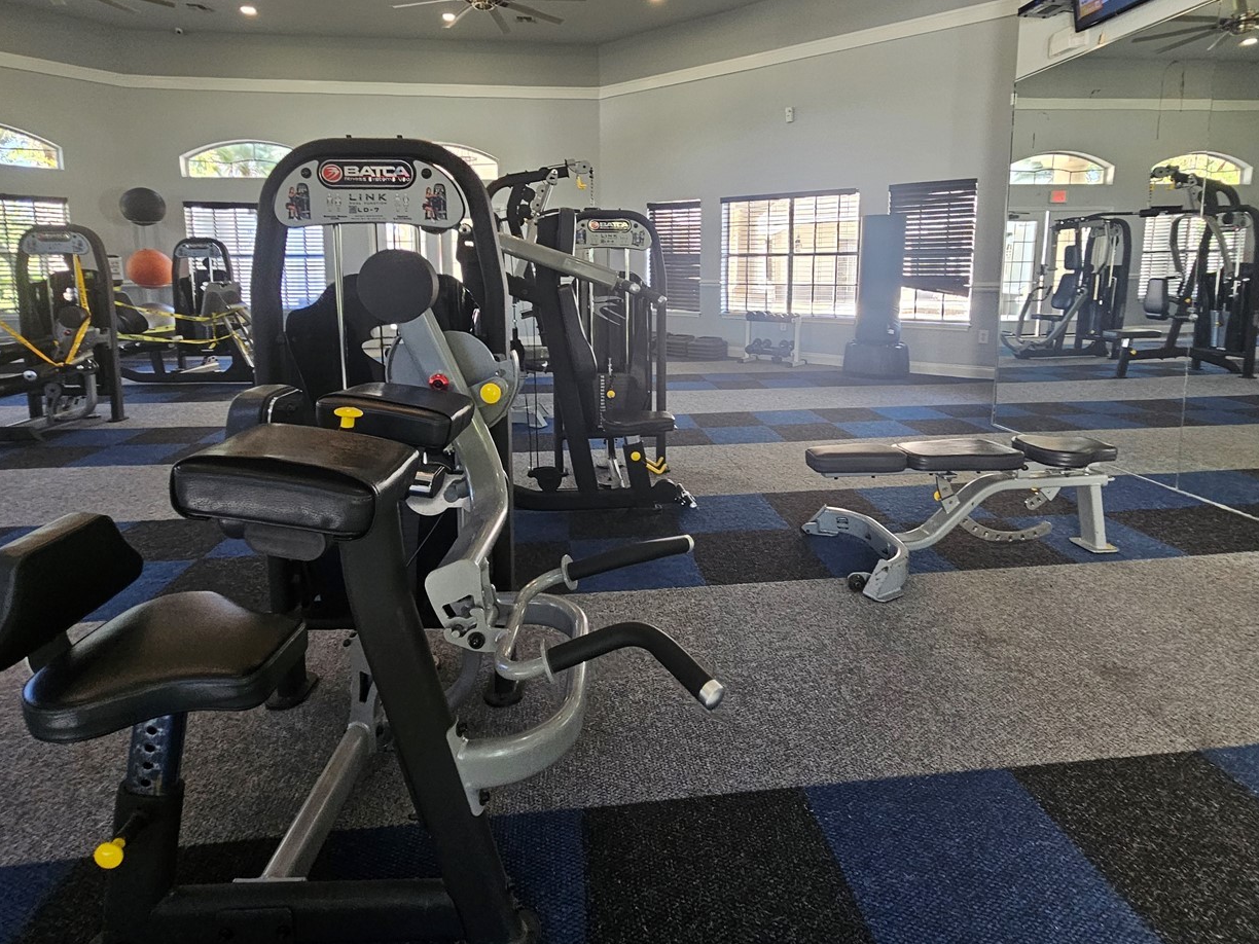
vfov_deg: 73.4
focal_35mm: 17
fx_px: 618
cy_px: 353
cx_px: 640
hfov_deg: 91.0
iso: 250
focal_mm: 2.2
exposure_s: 1/60
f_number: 2.2
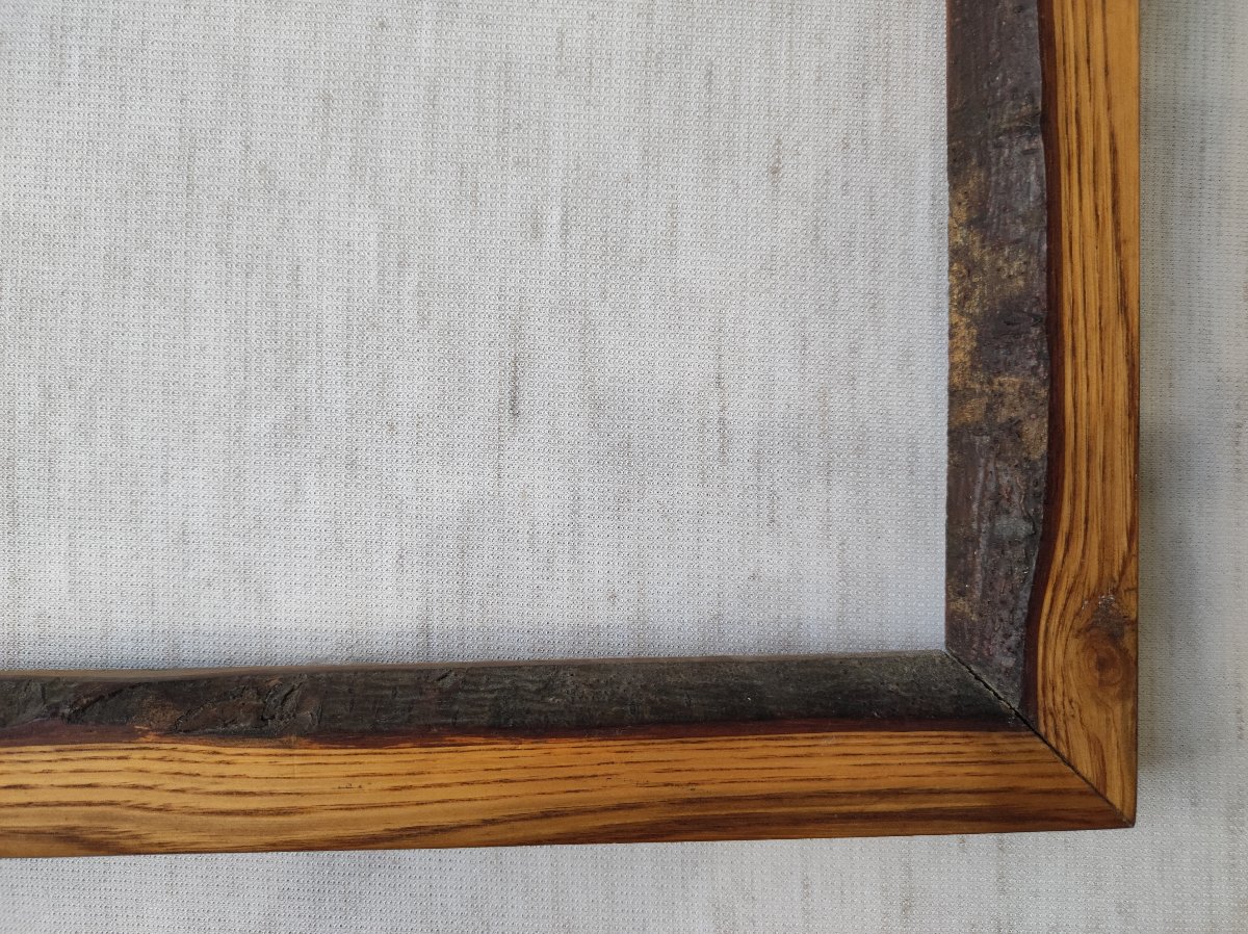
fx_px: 901
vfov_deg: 54.8
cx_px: 624
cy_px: 467
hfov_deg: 69.4
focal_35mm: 25
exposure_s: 1/50
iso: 823
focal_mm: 4.7
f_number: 1.79
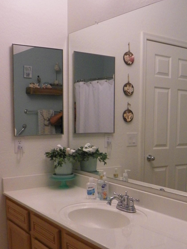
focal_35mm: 48
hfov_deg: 29.9
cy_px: 169
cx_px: 134
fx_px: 346
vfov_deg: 39.1
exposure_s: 1/40
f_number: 2.8
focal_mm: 4.8
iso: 100
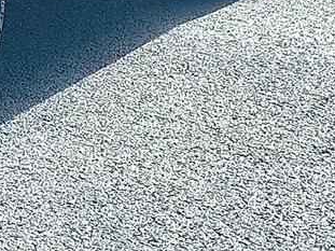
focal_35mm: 205
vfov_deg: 7.2
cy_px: -8
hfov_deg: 9.6
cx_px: -24
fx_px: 1983
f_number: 1.78
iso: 64
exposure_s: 1/2037
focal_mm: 6.86
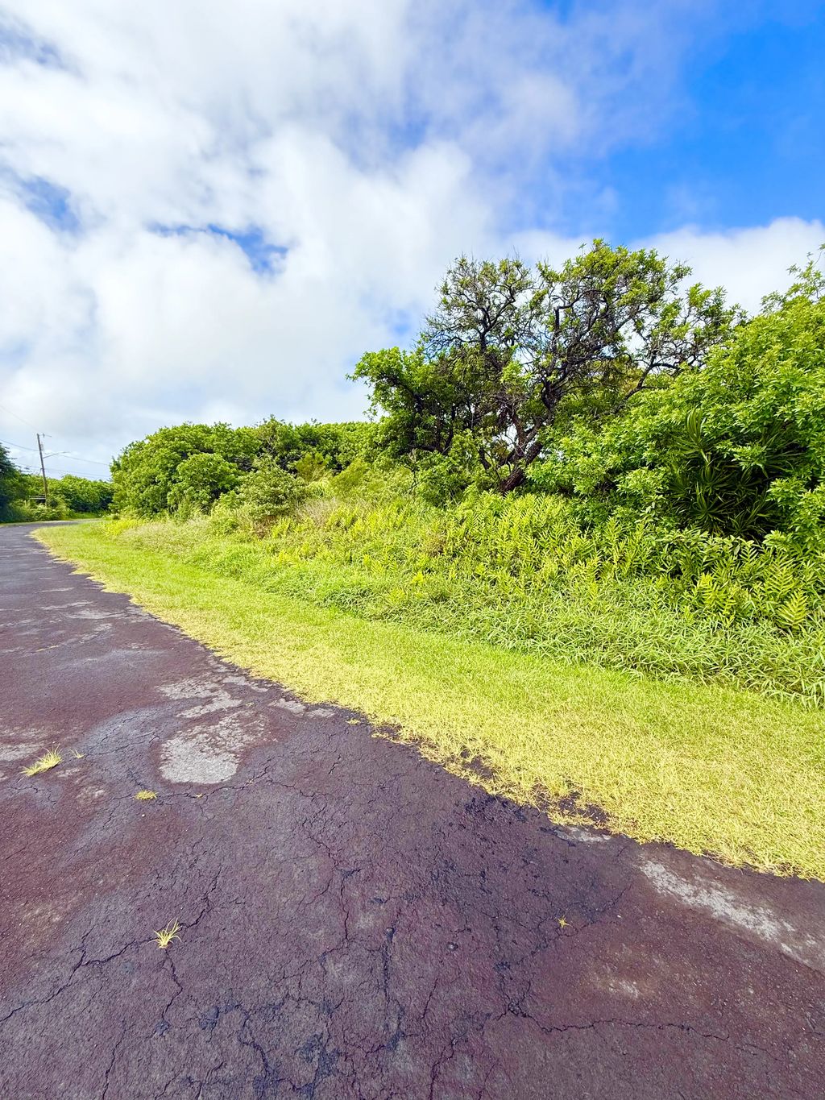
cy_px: 550
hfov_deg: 85.7
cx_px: 412
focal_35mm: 14
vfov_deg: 102.1
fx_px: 445
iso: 64
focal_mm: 2.22
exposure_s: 1/1285
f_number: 2.2
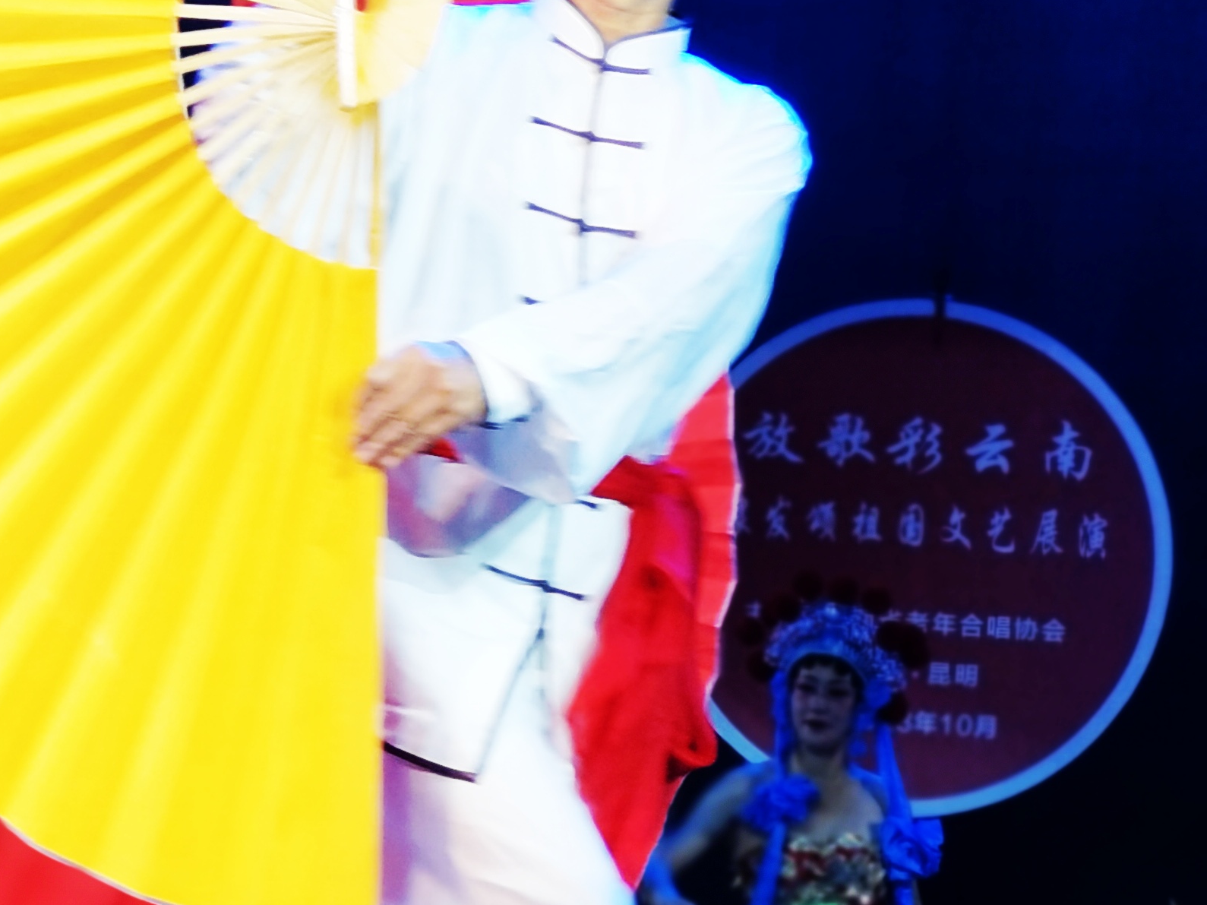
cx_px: 174
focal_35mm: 186
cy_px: 210
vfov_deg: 8.0
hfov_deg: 10.6
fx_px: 6484
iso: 64
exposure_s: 1/100
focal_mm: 7.48
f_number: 1.6
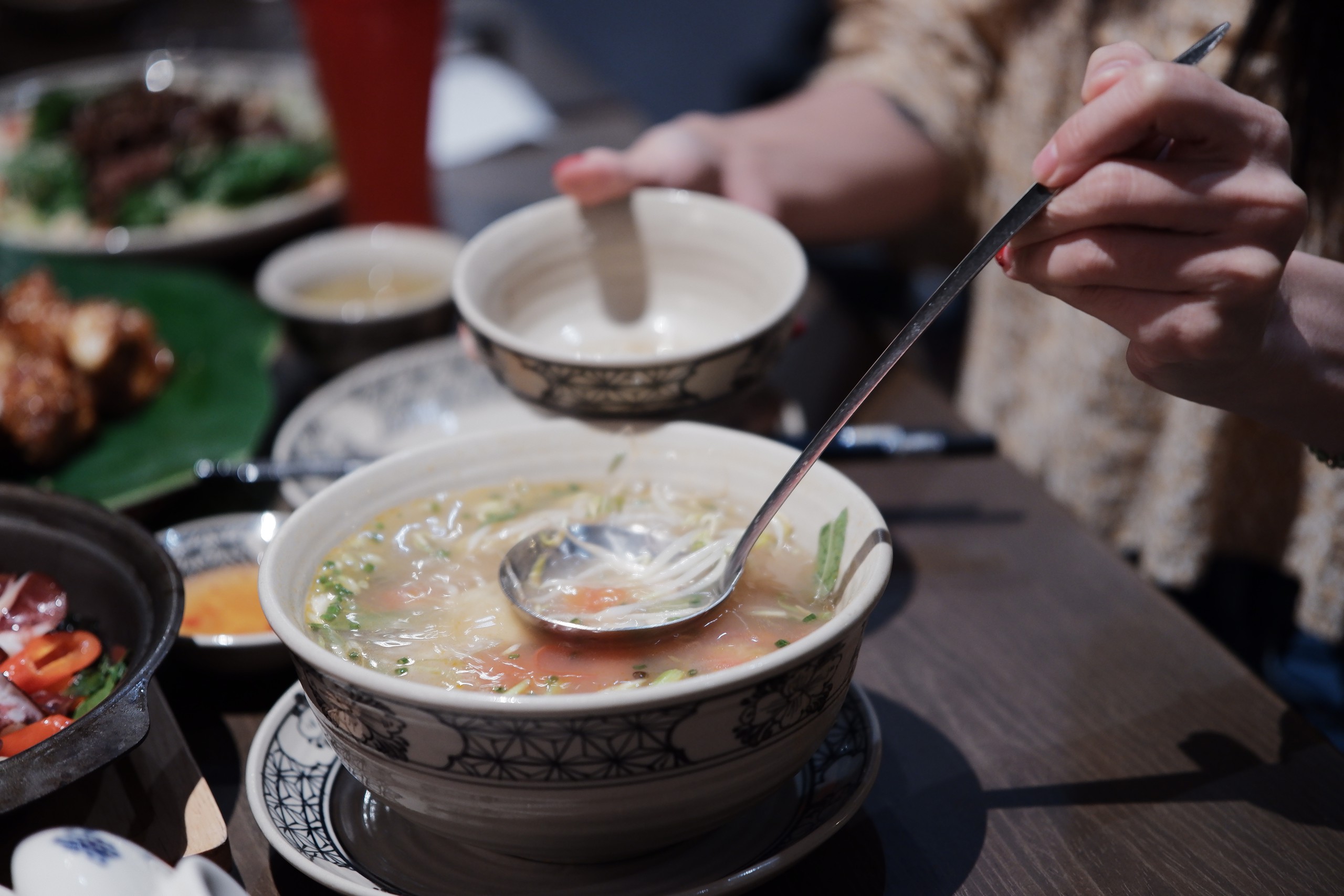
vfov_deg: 16.3
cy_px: 448
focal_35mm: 84
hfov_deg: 24.2
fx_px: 3136
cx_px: 672
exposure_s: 1/85
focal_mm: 56
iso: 800
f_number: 1.7
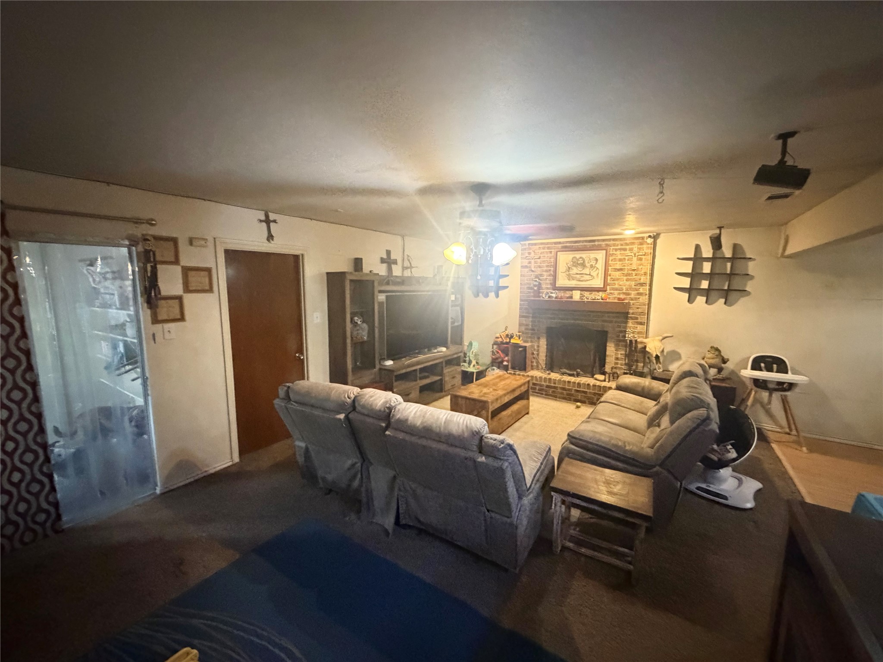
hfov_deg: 102.1
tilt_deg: -6.6
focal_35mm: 14
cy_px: 331
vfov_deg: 85.7
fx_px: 357
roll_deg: +1.1
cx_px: 442
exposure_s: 1/40
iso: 1250
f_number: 2.2
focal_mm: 2.22
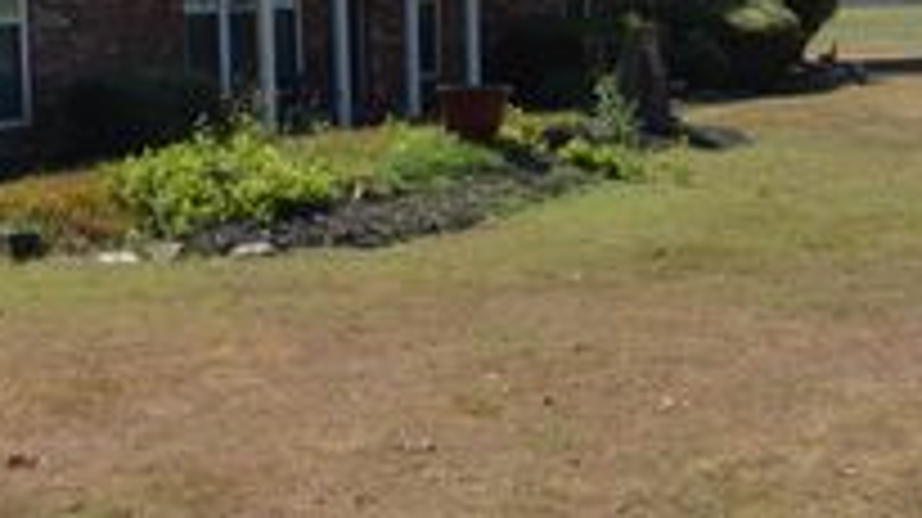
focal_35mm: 92
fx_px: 2248
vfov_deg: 13.1
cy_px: 261
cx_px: -130
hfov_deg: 21.8
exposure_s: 1/200
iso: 100
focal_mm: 24
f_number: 9
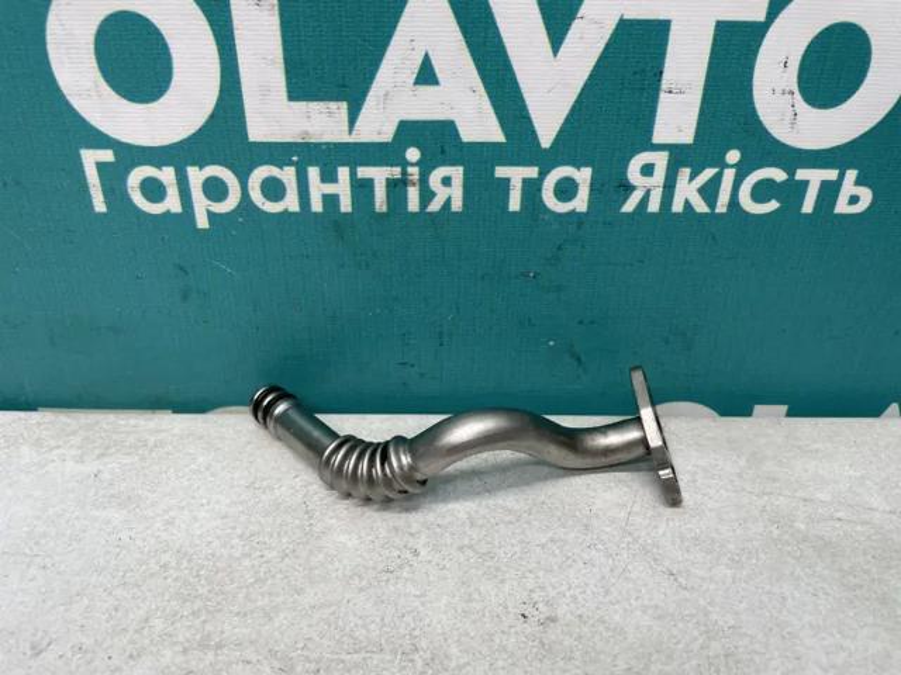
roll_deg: -0.7
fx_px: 677
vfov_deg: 53.1
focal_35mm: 26
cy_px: 338
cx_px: 450
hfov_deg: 67.3
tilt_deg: -30.3
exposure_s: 1/100
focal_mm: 4.2
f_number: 1.6
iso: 100
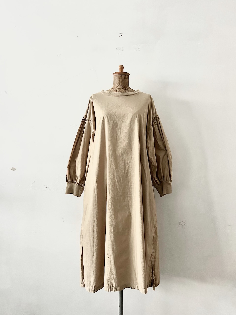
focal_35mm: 26
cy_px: 158
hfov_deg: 53.1
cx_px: 118
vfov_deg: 67.3
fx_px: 236
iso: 640
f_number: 1.5
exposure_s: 1/40
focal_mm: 5.7
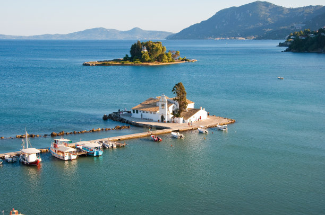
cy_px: 108
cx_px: 162
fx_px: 541
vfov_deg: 22.5
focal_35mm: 60
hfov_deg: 33.4
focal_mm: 40
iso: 200
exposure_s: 1/320
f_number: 9
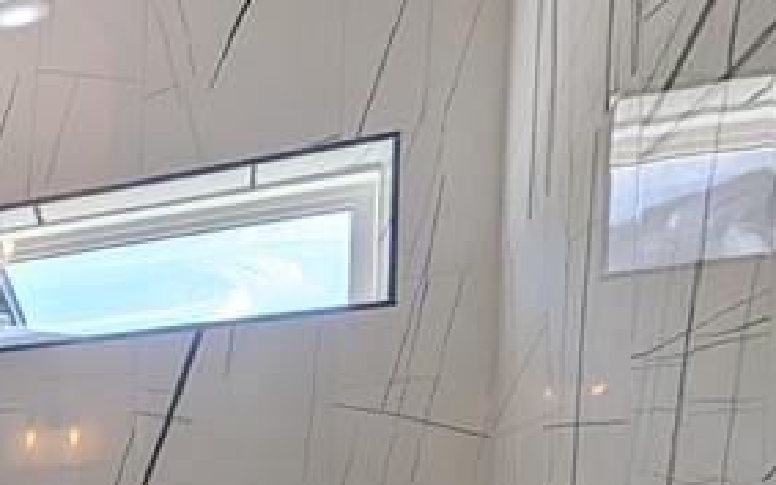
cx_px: -317
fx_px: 973
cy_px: 745
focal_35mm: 46
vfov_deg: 22.5
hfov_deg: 30.3
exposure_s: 1/944
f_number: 1.7
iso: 56
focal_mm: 2.02
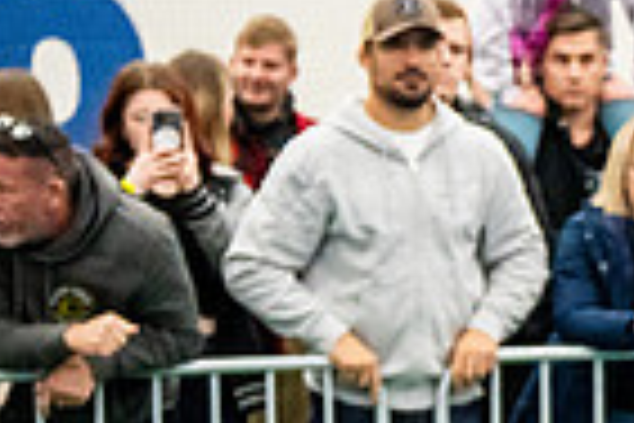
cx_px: 1232
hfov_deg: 6.9
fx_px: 5072
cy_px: 556
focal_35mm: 288
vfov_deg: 4.8
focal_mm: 70
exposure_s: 1/500
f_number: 2.8
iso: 5000
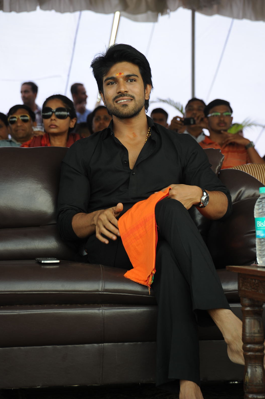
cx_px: 134
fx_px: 1348
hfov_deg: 11.2
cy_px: 201
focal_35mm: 122
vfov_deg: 16.8
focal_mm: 120
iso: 500
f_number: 7.1
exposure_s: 1/125
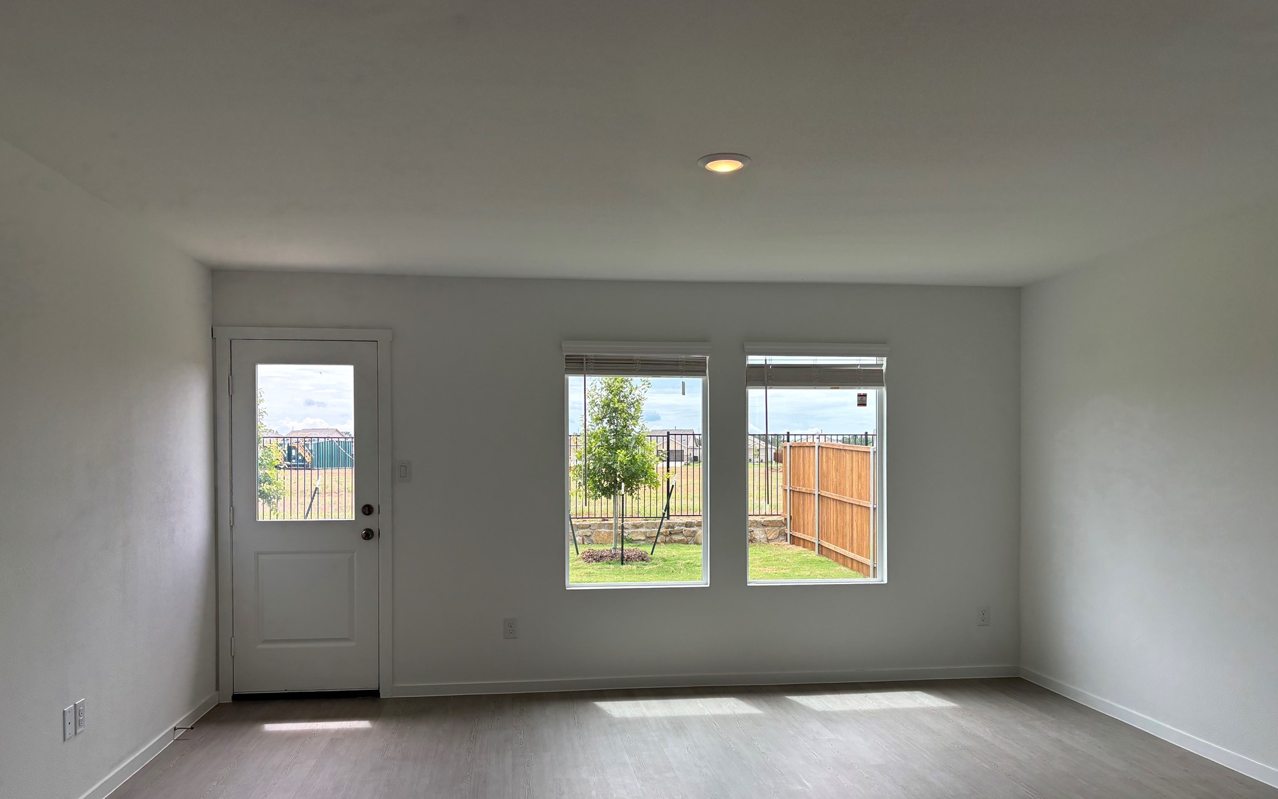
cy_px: 465
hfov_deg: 66.5
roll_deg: +1.3
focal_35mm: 28
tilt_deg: +0.0
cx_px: 631
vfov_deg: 44.4
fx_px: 975
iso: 50
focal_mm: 5.96
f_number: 1.6
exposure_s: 1/894
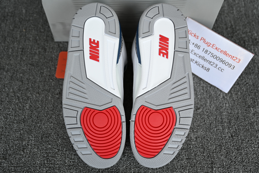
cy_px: 86
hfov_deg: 49.6
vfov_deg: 34.2
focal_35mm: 39
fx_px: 281
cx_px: 130
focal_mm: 39
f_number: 4
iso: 100
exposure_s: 1/40
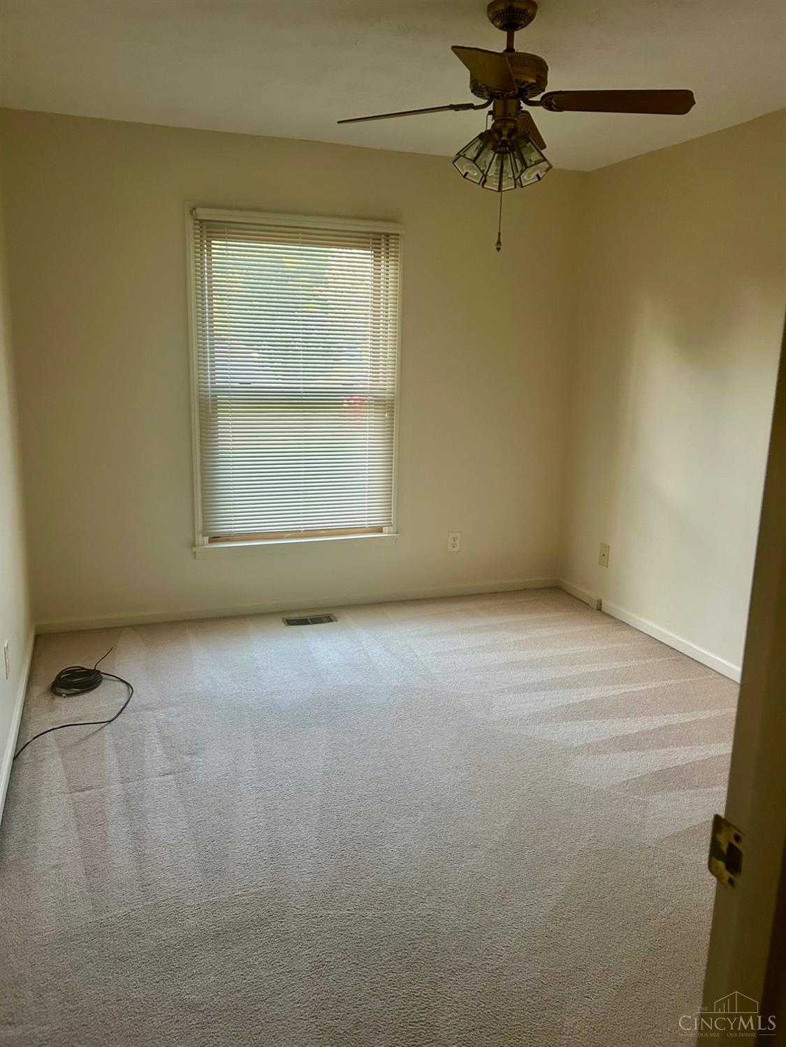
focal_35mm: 26
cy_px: 524
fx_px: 787
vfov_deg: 67.3
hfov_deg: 53.1
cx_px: 393
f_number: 1.5
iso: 200
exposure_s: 1/60
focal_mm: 5.7
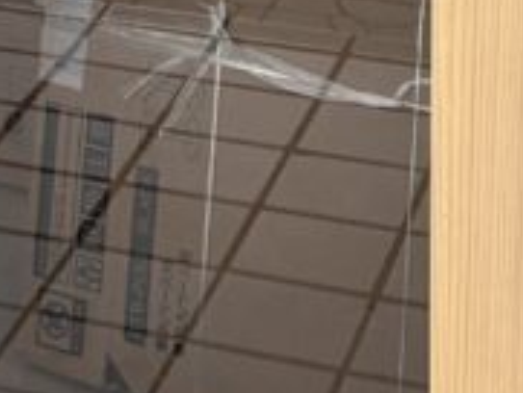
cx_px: -246
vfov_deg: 7.2
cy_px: -780
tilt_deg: -4.0
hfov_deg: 10.4
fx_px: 2782
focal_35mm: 184
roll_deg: +1.5
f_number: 1.6
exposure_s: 1/492
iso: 50
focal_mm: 5.96
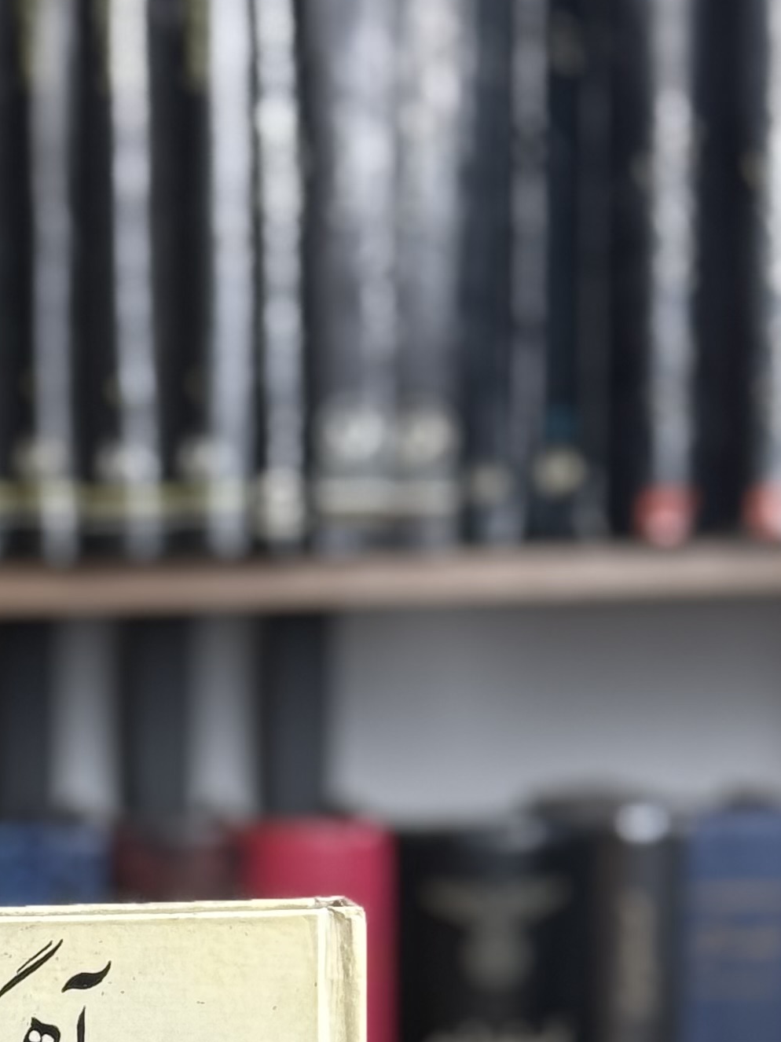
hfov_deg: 10.1
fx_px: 4393
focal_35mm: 146
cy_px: 1183
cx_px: -51
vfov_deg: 13.2
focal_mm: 6.76
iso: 64
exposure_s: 1/50
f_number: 1.78
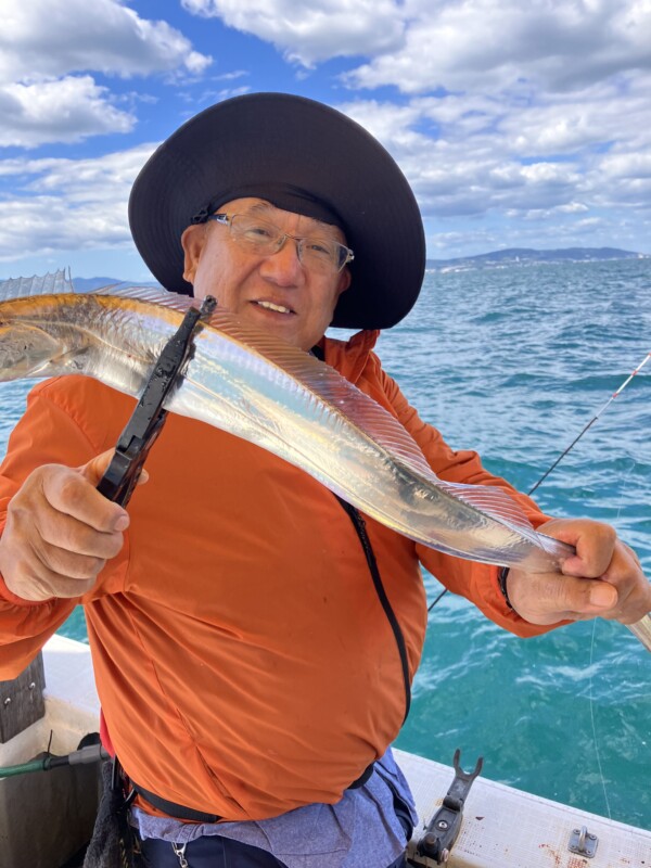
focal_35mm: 28
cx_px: 326
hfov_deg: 49.7
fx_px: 702
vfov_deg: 63.4
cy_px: 434
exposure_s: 1/600
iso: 32
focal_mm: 3.99
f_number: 1.8
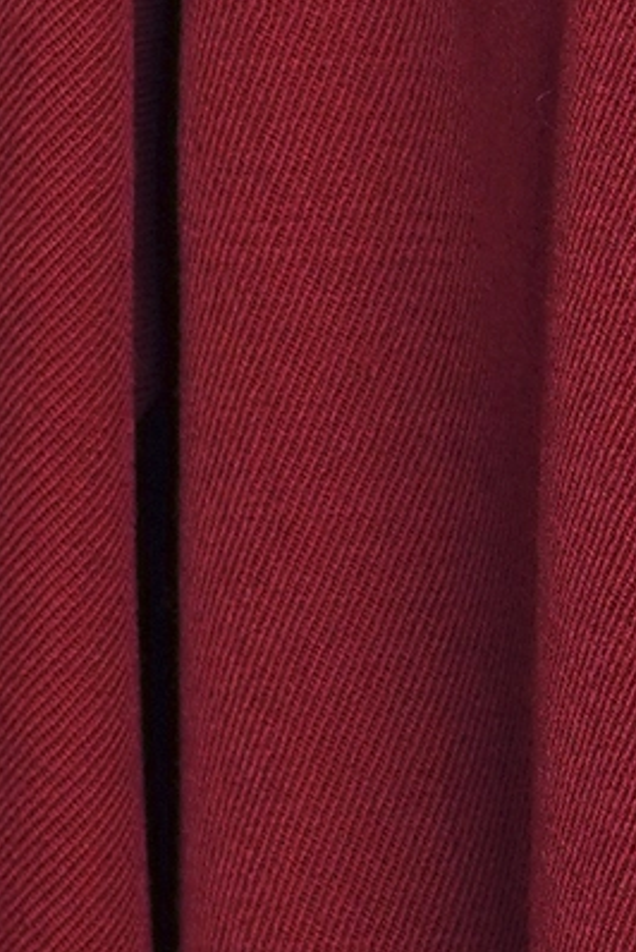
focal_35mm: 347
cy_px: 493
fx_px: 9179
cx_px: 1743
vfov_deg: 5.9
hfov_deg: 3.9
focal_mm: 32
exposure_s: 1/30
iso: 320
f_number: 7.1
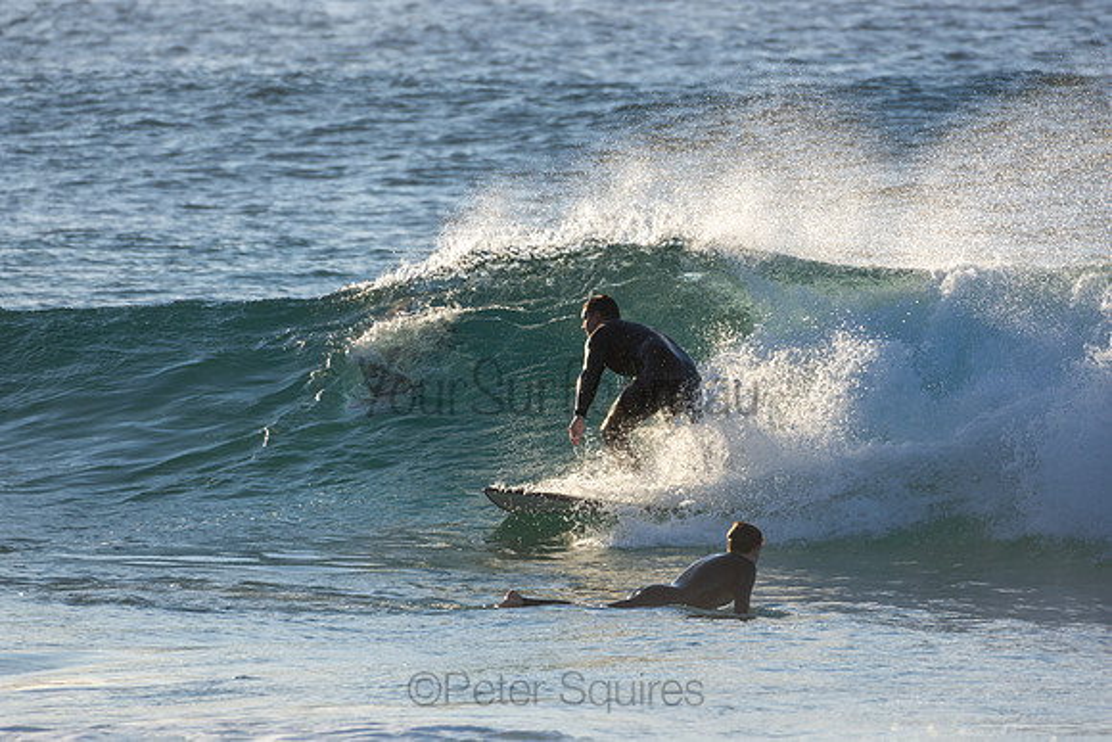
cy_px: 371
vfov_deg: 1.8
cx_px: 556
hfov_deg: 2.7
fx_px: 23171
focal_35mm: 750
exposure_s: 1/400
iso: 125
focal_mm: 500
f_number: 6.3
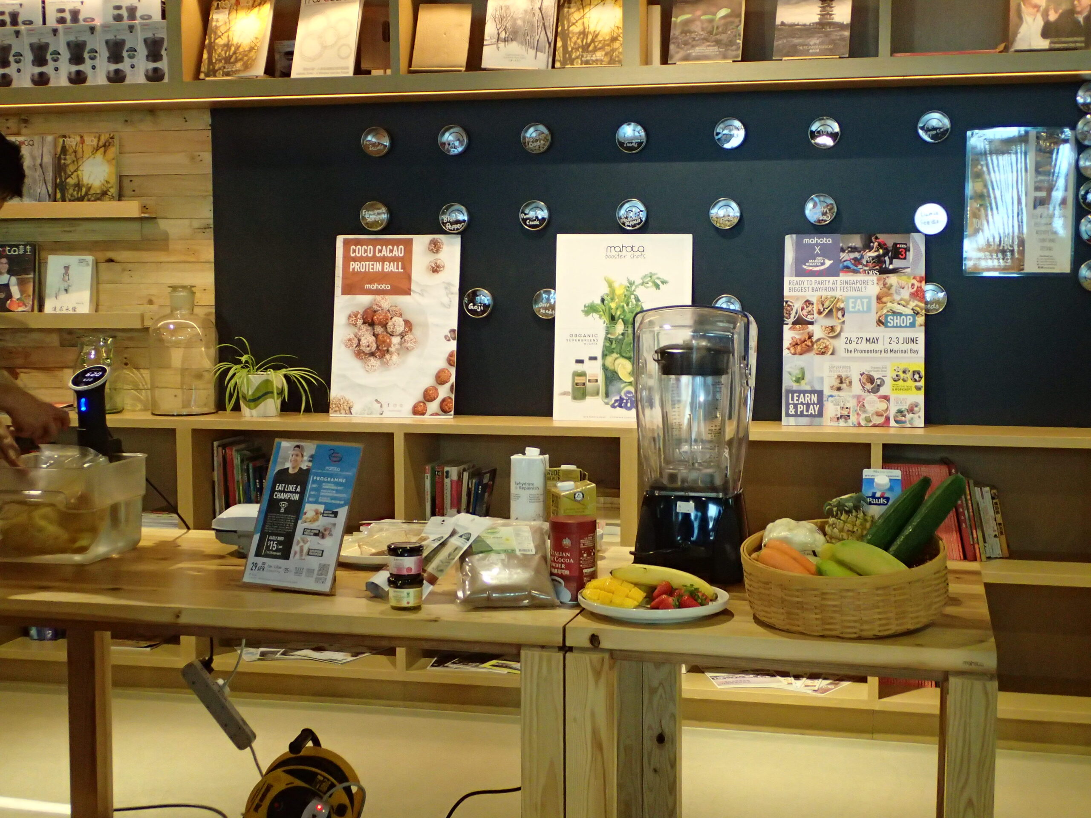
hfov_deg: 41.2
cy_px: 409
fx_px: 1450
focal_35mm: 46
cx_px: 546
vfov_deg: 31.5
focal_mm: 8.41
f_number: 3.1
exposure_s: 1/50
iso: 800
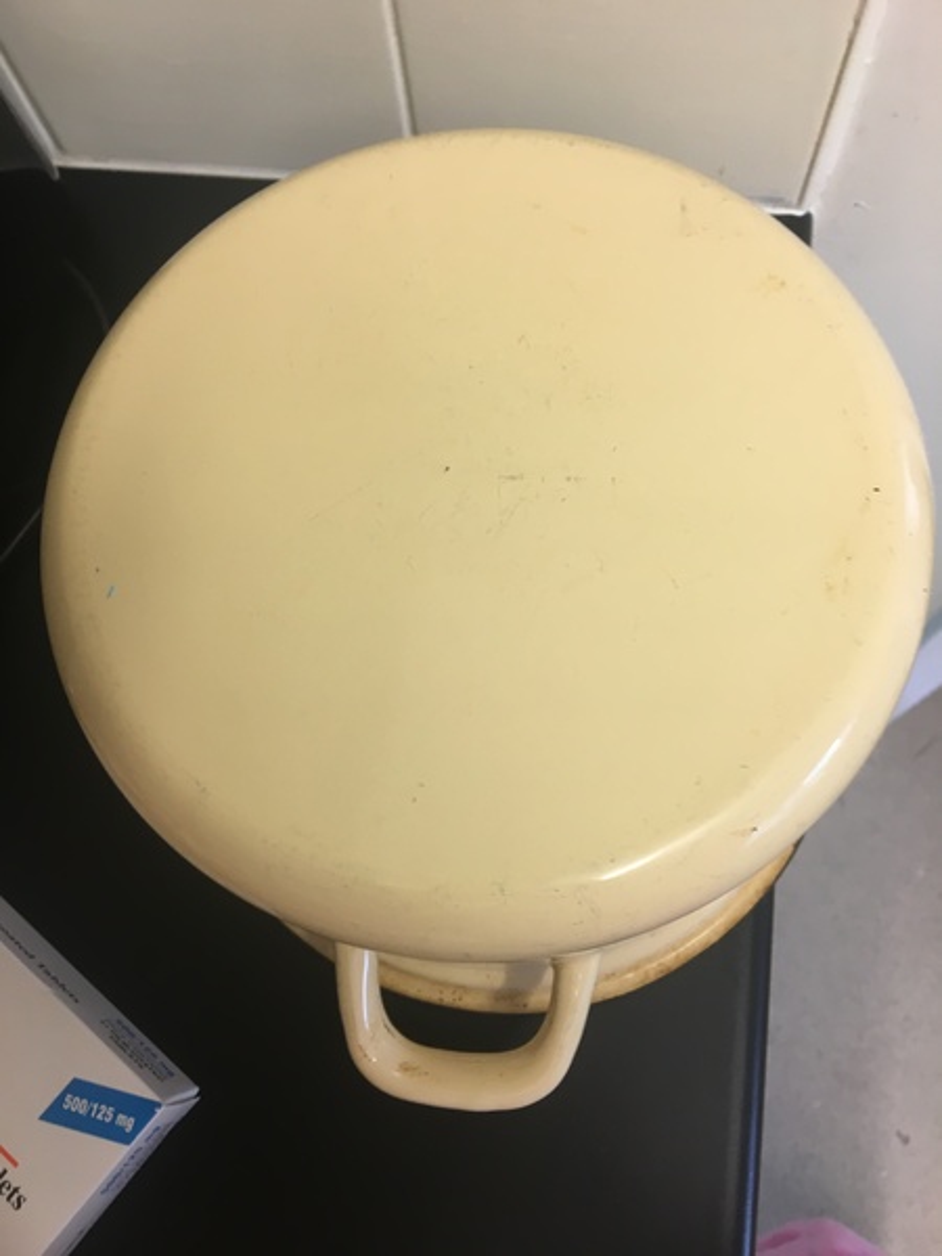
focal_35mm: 29
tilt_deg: -70.6
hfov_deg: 48.2
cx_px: 471
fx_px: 1052
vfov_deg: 61.7
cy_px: 628
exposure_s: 1/33
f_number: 2.2
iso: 80
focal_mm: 4.15
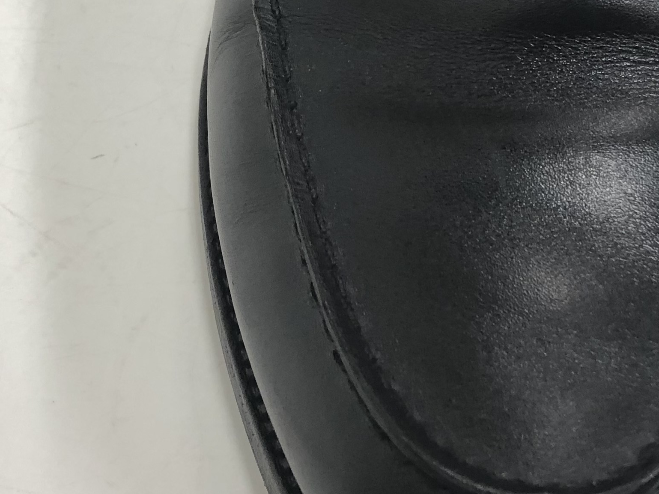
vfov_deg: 19.2
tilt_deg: -54.3
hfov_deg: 25.6
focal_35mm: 76
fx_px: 1447
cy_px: 96
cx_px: 423
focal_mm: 3.99
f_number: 1.8
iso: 40
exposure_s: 1/24
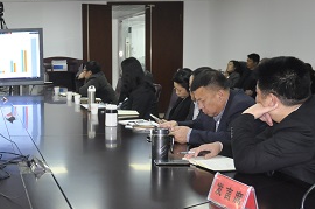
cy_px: 141
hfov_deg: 30.7
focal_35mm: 60
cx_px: -12
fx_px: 524
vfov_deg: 22.4
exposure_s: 1/60
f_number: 4
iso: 800
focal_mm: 18
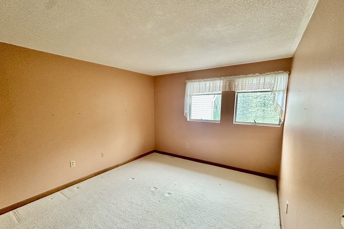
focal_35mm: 16
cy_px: 129
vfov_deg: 73.4
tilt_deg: -8.6
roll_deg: +0.1
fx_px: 153
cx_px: 172
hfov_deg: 96.7
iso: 500
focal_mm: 2.22
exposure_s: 1/60
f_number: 2.2
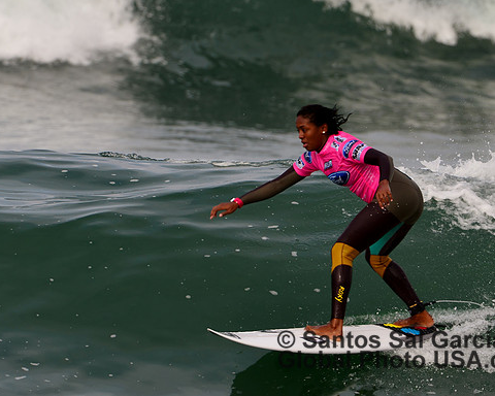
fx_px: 9142
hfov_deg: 3.1
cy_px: 198
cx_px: 262
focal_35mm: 624
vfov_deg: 2.5
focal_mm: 550
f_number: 10
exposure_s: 1/400
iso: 200
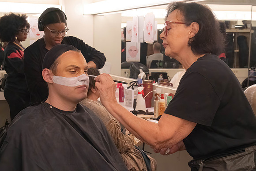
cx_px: 128
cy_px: 86
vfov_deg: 19.5
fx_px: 498
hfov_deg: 28.8
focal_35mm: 70
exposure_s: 1/500
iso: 16000
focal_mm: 70
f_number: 11
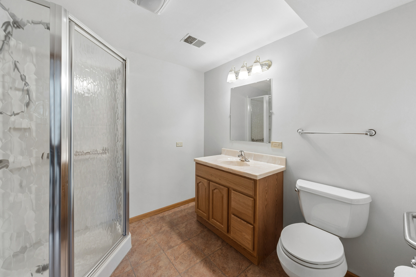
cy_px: 127
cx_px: 193
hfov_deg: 108.2
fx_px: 150
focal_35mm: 13
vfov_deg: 85.2
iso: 400
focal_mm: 12
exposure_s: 1/13
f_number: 8
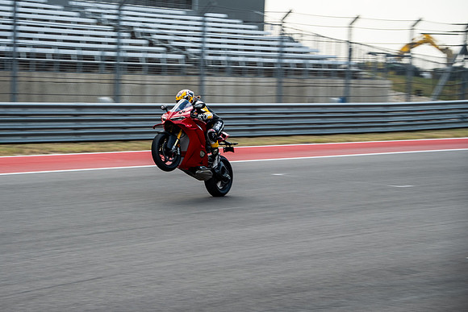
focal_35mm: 111
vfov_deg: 12.4
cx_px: 158
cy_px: 130
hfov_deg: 18.4
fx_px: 1441
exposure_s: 1/320
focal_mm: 55
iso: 160
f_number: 4
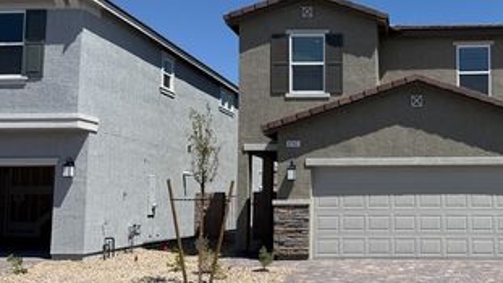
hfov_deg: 46.2
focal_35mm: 42
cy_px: 148
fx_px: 560
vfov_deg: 28.4
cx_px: 391
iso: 80
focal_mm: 6.76
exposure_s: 1/7353
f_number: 1.78
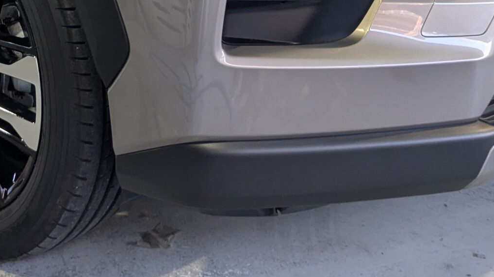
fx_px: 969
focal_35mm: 74
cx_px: 98
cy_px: -140
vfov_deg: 15.1
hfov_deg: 28.0
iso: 119
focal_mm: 4.38
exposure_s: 1/120
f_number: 1.73
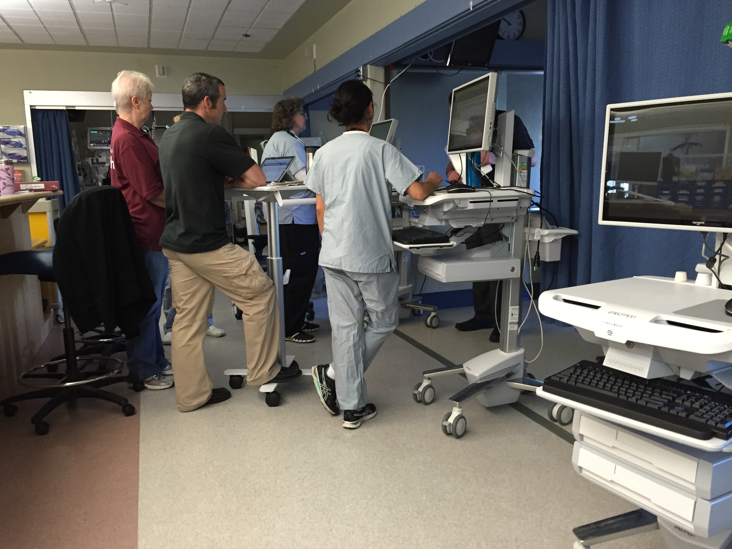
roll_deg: +0.5
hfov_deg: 61.7
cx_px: 366
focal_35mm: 29
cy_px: 274
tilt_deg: -8.4
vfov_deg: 48.2
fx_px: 613
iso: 200
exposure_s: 1/30
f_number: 2.2
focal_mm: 4.15
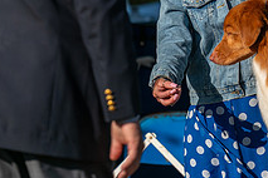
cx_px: 315
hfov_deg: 3.2
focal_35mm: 635
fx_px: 4727
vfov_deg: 2.2
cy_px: -9
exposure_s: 1/1250
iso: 100
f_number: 4.5
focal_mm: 200
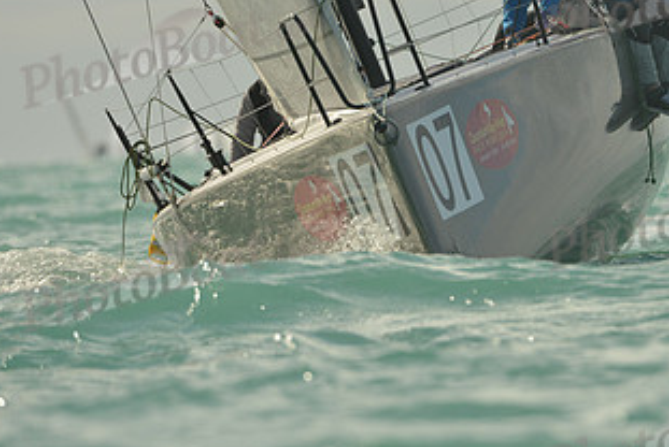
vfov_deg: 1.8
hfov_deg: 2.8
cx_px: 437
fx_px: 13857
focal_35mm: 745
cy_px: 134
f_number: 5.6
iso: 250
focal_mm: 400
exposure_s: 1/2000
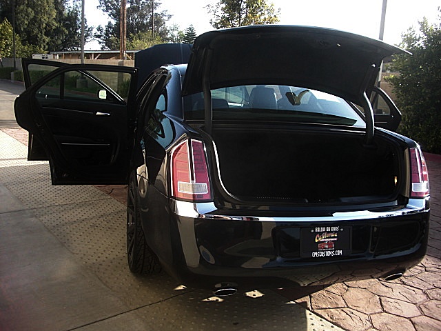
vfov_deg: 39.7
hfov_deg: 51.4
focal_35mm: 36
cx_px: 220
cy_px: 166
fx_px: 459
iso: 50
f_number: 2.8
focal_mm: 6.3
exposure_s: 1/200
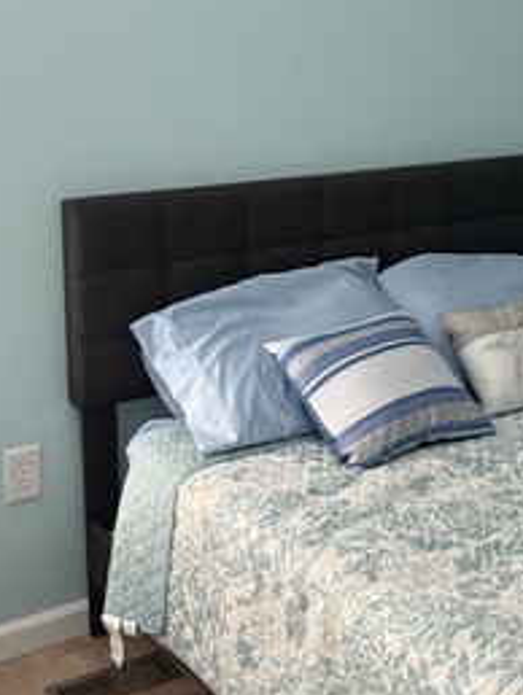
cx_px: 394
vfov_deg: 30.9
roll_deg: -2.7
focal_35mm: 62
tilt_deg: -12.2
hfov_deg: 23.4
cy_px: 220
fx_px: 1247
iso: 500
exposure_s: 1/60
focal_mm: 6.76
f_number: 1.78
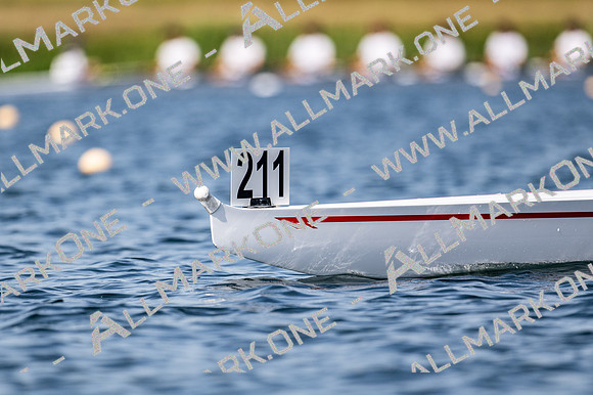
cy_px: 198
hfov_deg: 3.4
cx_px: 296
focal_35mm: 600
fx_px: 9877
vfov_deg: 2.3
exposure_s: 1/2500
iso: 160
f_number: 4.5
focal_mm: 400
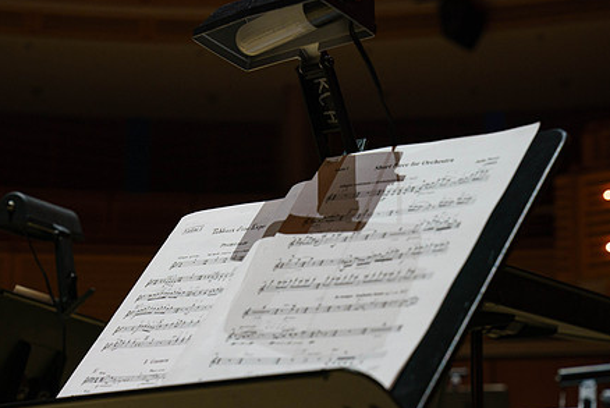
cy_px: 260
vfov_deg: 15.9
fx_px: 1459
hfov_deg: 23.6
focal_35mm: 86
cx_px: 311
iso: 2500
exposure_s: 1/200
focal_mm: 65
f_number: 5.6
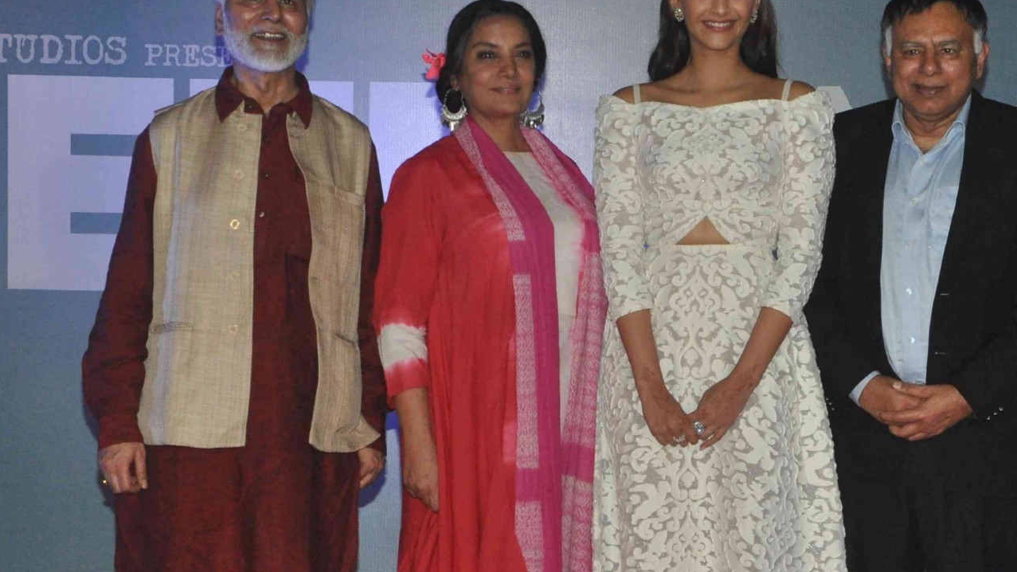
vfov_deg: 10.9
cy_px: 376
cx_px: 559
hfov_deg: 19.3
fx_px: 2993
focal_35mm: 111
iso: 1250
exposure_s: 1/200
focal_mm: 40
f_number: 10
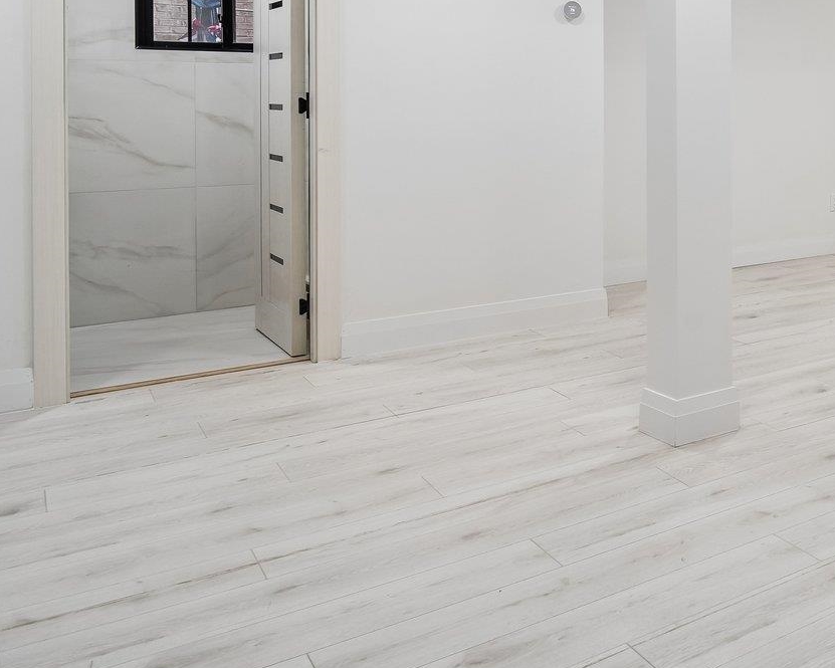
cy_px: 111
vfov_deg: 38.3
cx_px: 994
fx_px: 914
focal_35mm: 37
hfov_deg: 37.5
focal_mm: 16
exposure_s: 1/20
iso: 400
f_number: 8
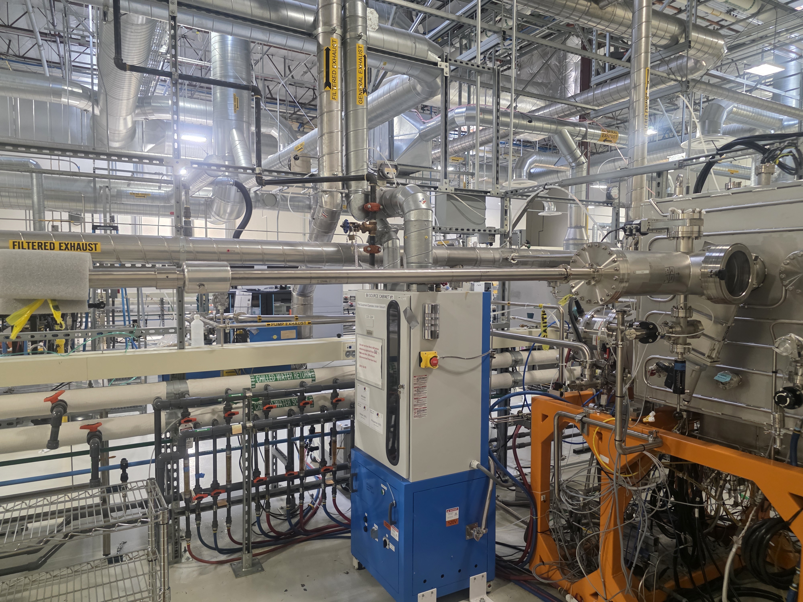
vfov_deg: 58.9
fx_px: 534
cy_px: 301
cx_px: 402
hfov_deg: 73.9
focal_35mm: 23
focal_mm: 6.3
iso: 640
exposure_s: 1/120
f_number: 1.7
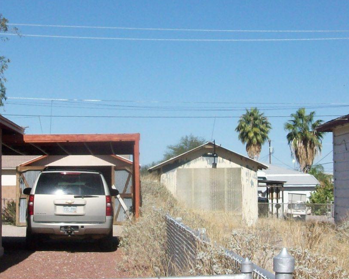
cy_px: 68
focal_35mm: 84
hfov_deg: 22.7
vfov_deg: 18.2
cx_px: 199
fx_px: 868
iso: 64
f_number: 5.5
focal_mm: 5.7
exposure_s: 1/505
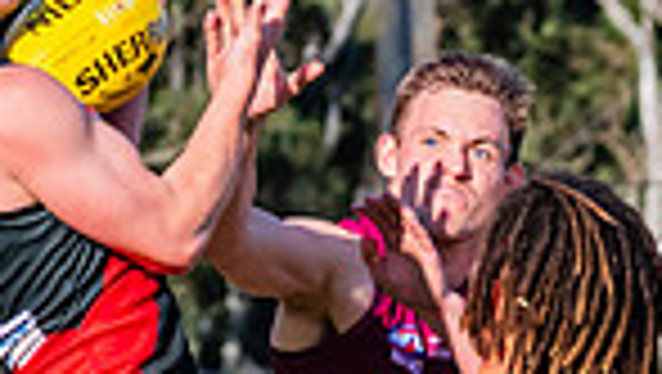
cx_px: 448
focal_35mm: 835
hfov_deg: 2.6
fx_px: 14671
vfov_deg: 1.5
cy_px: 603
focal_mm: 170
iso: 800
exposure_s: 1/1600
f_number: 9
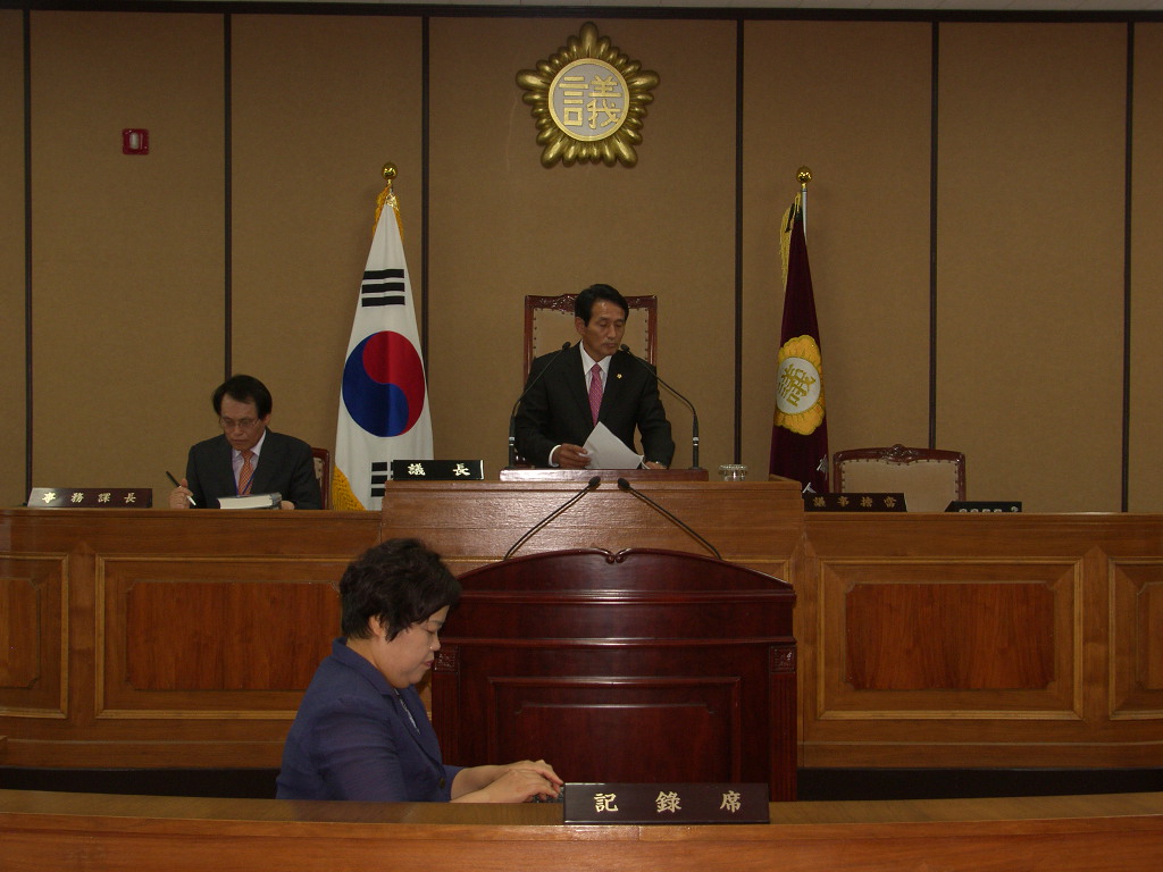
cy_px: 436
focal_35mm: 60
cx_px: 582
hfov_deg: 32.2
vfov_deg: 24.4
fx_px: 2016
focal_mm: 15.5
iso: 100
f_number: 2.8
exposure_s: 1/60
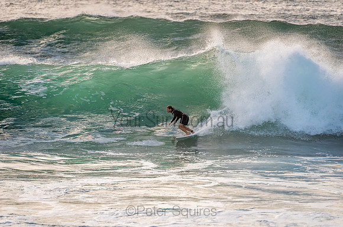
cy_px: 114
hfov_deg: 4.1
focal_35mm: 501
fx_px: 4765
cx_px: 172
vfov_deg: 2.7
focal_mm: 500
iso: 360
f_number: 5.6
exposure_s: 1/2000
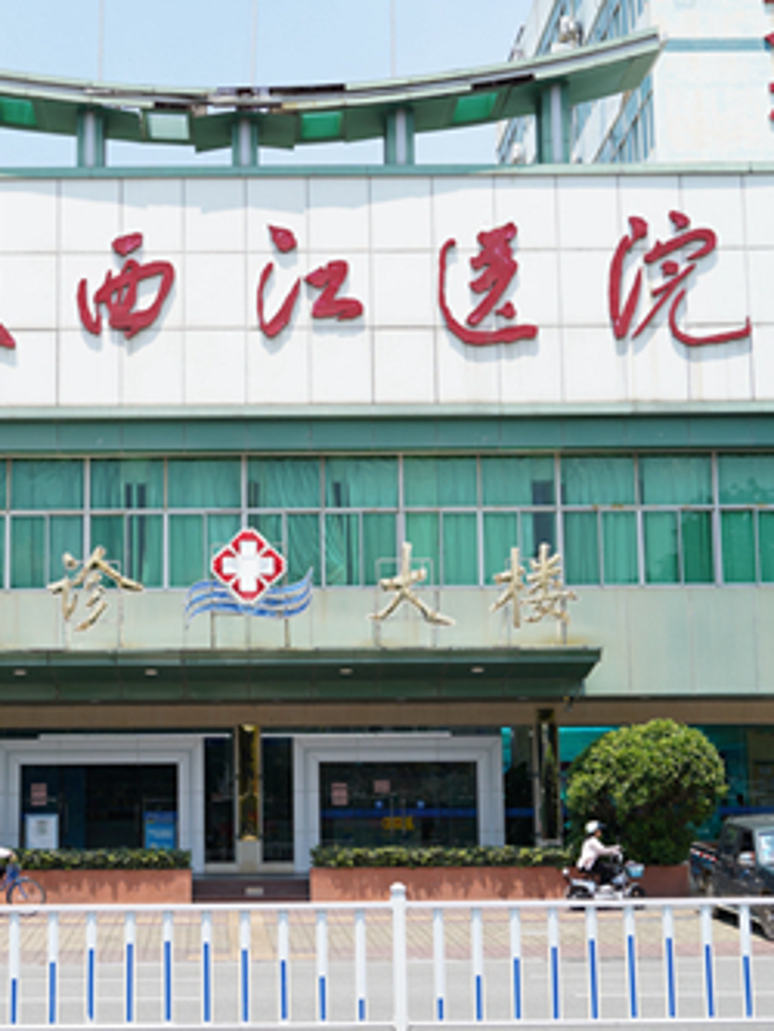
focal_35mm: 67
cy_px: 514
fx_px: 1996
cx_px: 224
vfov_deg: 29.0
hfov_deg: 21.8
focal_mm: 46
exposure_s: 1/320
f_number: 5.6
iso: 100
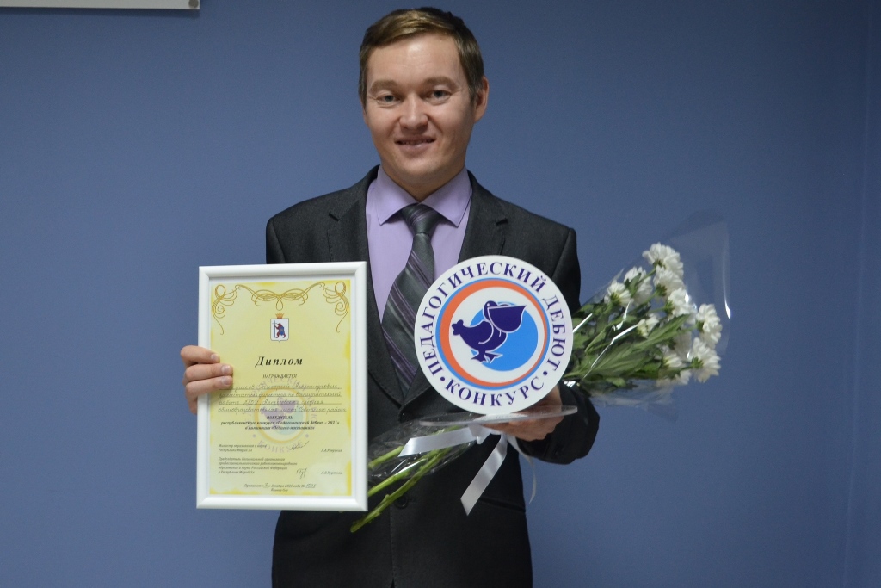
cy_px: 294
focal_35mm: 36
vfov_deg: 36.9
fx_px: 881
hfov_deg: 53.1
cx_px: 440
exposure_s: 1/30
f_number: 4
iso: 800
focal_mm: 24
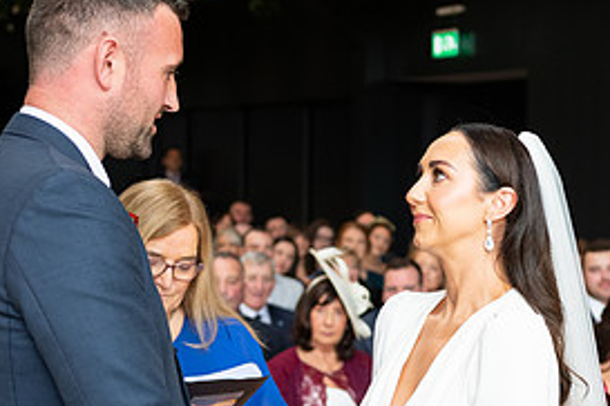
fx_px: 1728
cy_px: 318
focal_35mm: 102
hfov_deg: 20.0
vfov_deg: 13.4
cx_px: 369
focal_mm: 48
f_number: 3.5
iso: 640
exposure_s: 1/160
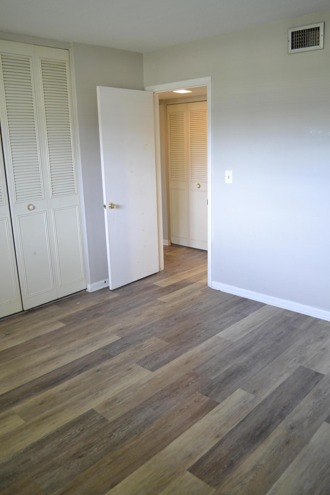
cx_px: 165
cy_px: 248
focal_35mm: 27
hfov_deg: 47.9
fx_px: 371
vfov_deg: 67.4
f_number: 3.5
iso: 400
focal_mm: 18
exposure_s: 1/25
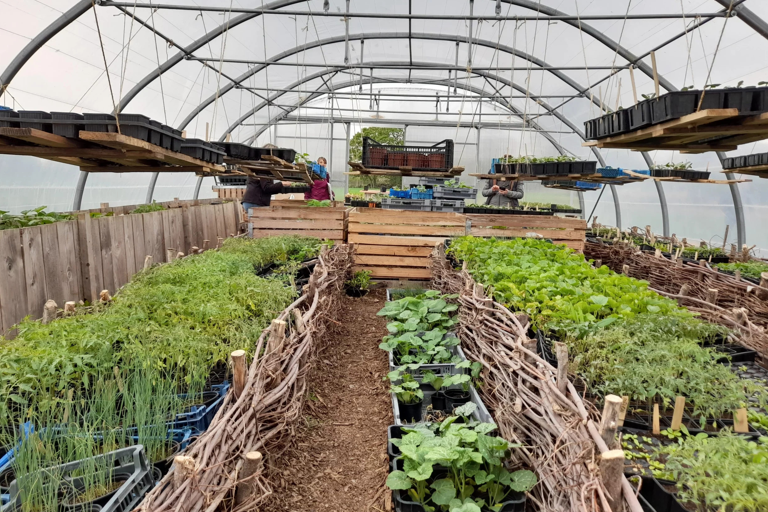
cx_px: 372
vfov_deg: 47.9
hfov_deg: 67.4
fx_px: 576
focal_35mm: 27
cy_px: 247
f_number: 2
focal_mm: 4.6
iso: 20
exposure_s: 1/138
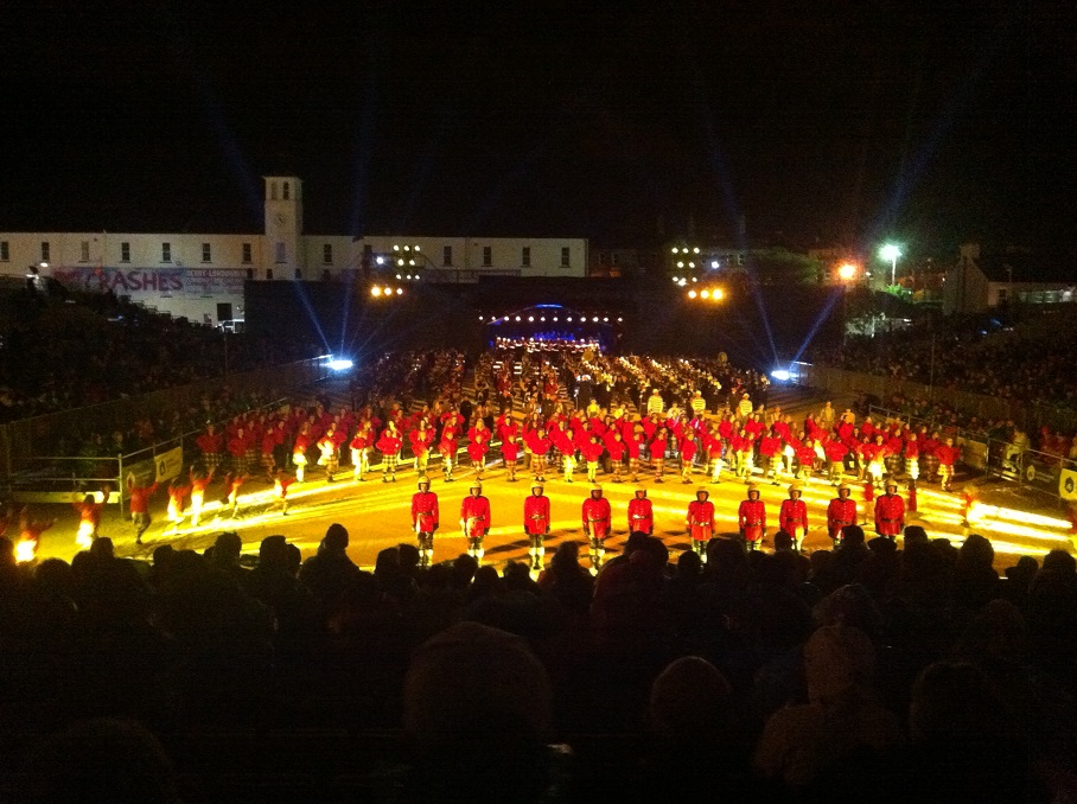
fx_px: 1087
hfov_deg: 52.7
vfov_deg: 40.6
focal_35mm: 35
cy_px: 402
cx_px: 538
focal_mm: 3.85
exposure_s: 1/15
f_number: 2.8
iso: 1000
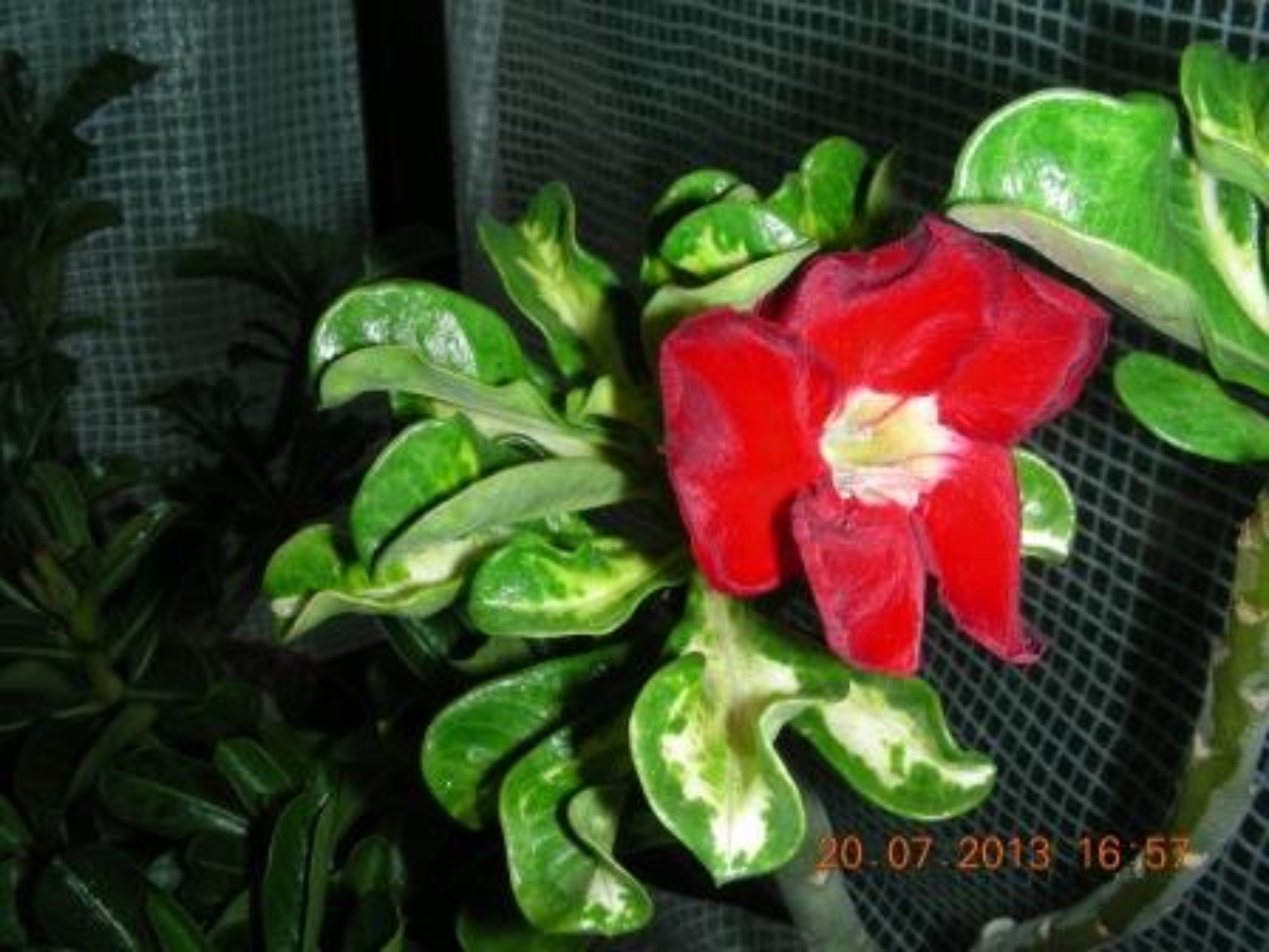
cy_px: 476
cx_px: 634
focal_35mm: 38
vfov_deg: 37.7
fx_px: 1393
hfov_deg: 49.0
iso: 50
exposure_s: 1/60
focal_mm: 6.3
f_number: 13.6
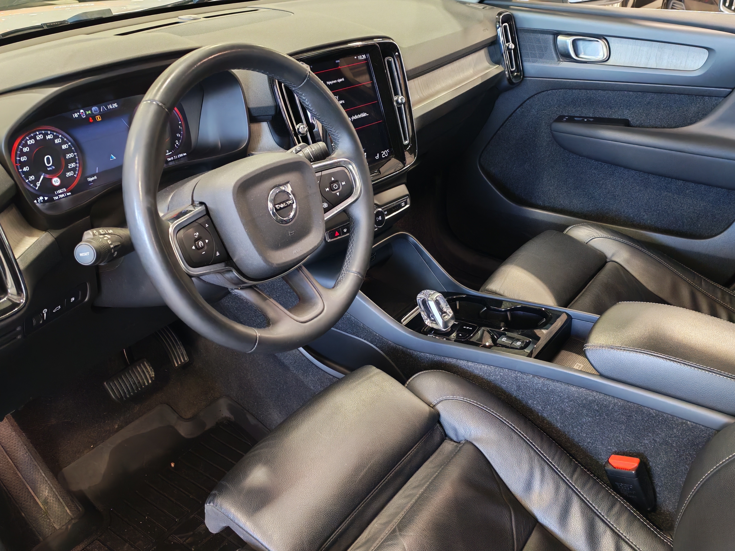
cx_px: 368
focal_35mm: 33
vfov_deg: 42.9
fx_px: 701
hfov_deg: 55.4
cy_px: 276
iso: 2000
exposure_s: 1/50
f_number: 1.9
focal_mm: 6.12
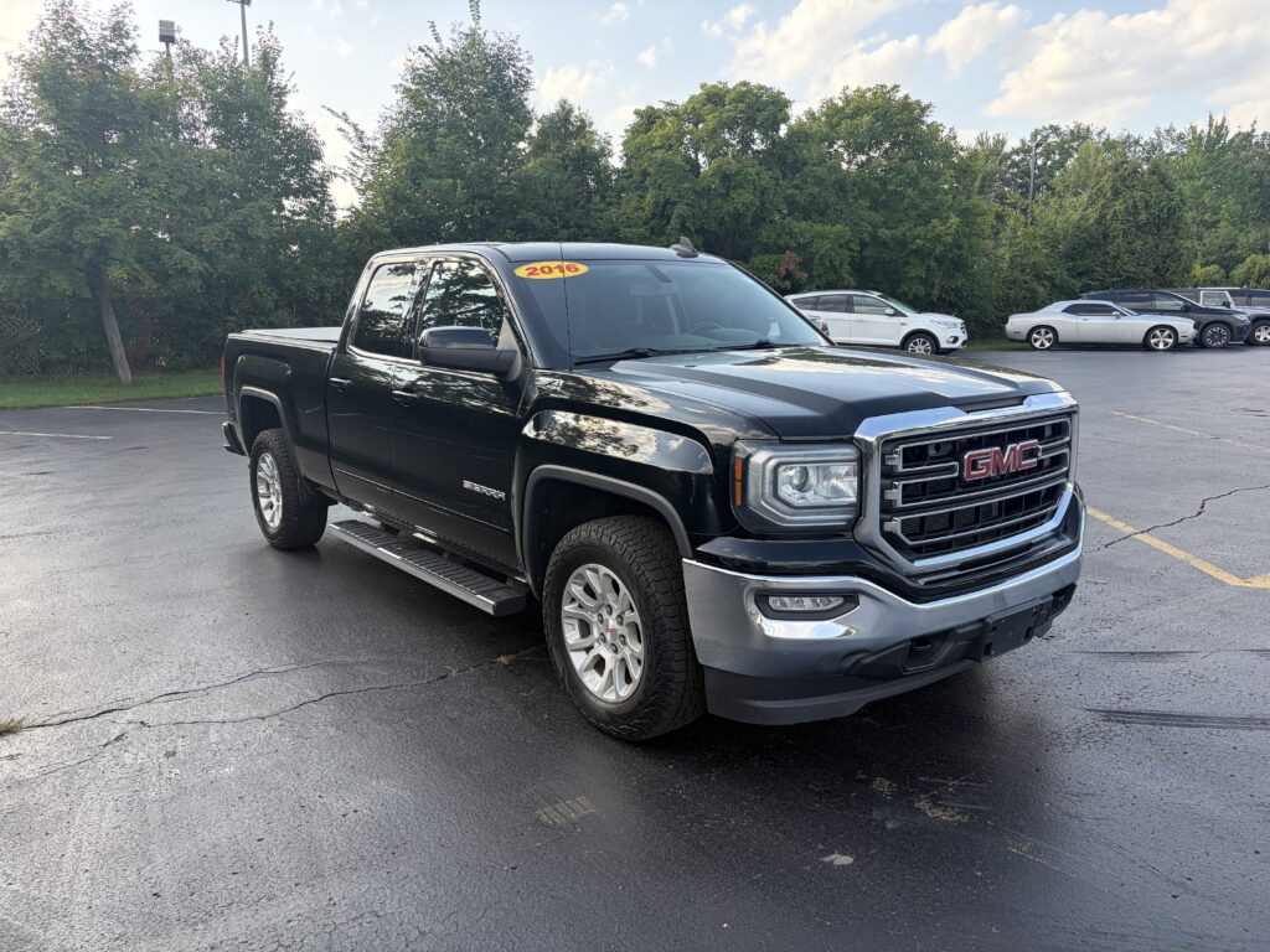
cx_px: 635
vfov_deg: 53.1
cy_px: 476
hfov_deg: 67.3
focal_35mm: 26
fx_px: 954
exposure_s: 1/673
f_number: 1.6
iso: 64
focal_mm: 5.96
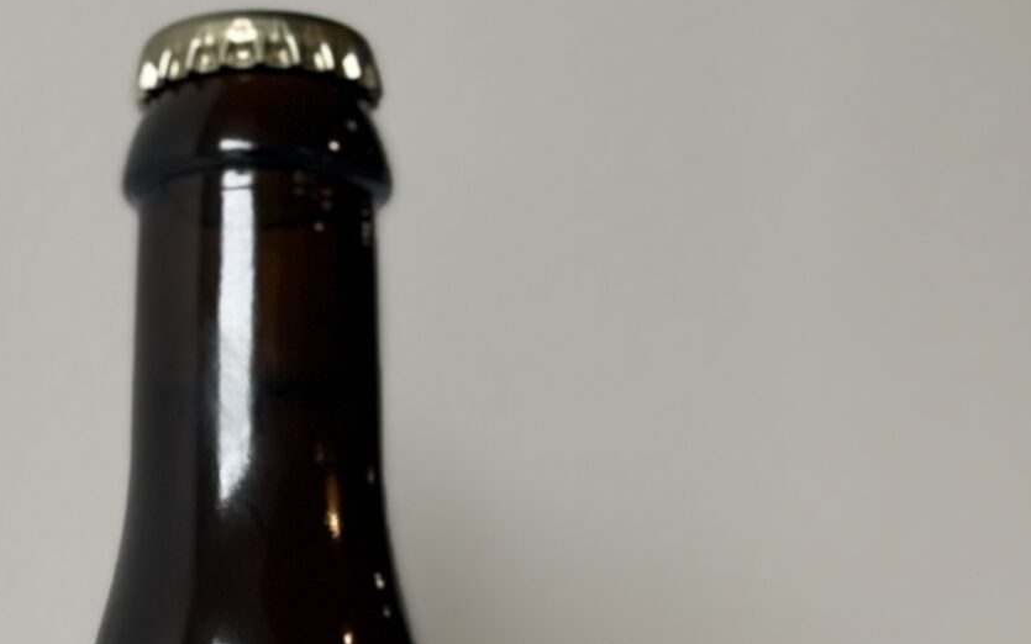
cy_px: 1348
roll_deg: +0.6
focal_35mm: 169
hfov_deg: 12.4
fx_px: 4749
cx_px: 248
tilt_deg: +3.2
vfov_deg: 7.4
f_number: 1.6
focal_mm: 5.96
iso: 50
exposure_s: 1/100
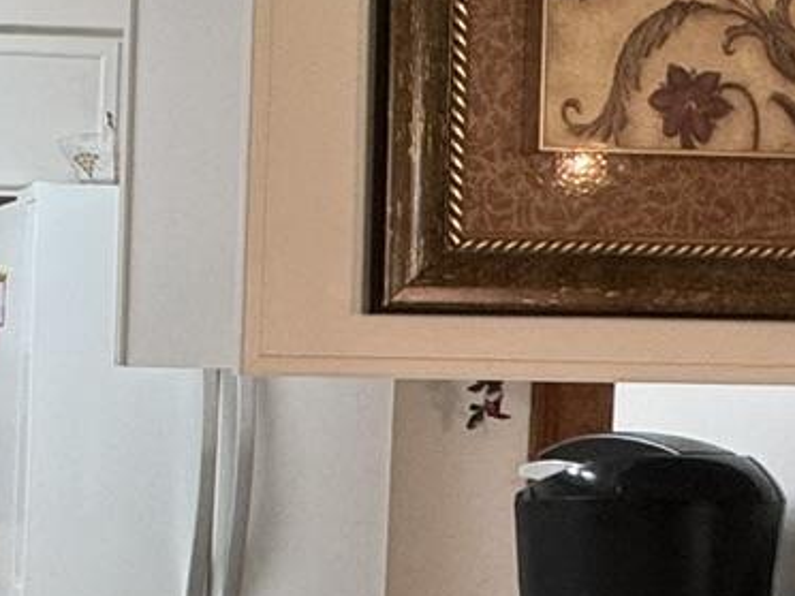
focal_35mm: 77
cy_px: 419
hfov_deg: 21.6
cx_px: -361
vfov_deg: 19.1
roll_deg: -1.7
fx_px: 1768
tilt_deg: -2.2
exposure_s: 1/120
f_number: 2.2
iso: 200
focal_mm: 2.22
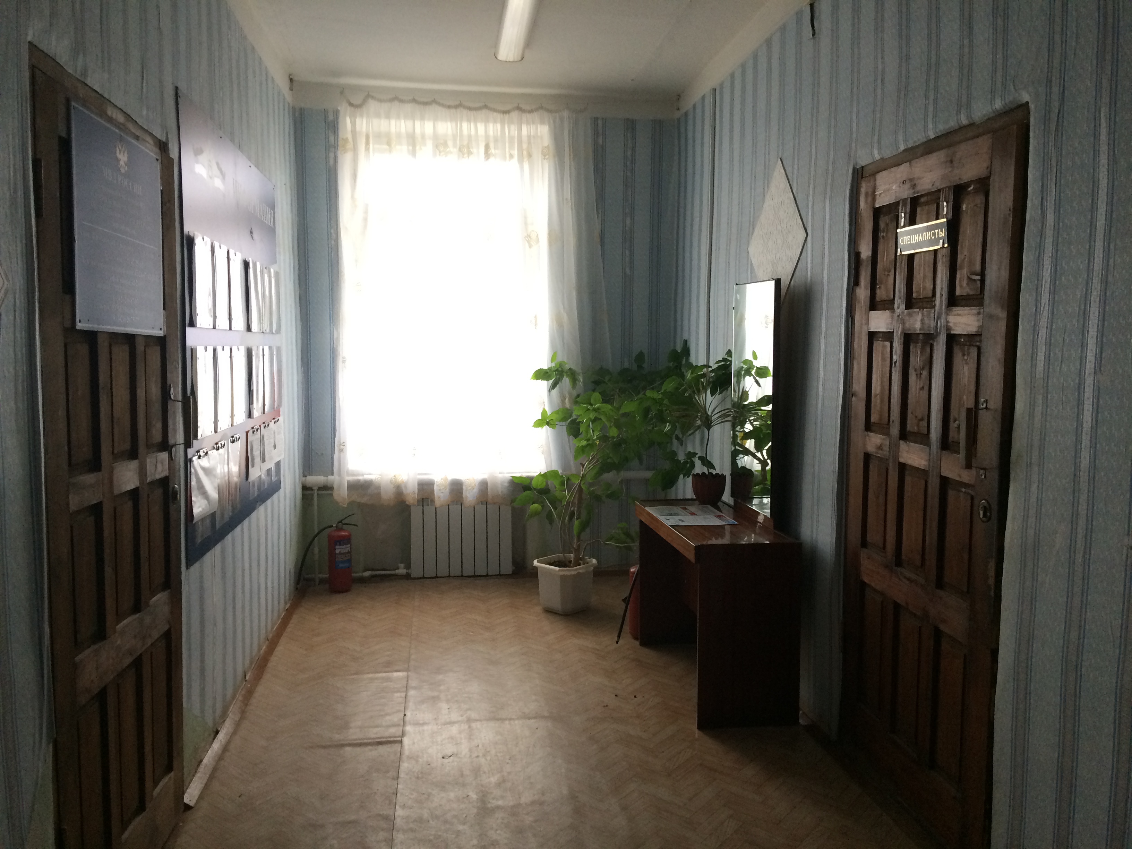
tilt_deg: -4.0
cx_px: 566
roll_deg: +0.0
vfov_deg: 48.2
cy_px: 424
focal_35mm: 29
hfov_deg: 61.7
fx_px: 948
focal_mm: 4.15
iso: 160
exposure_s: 1/33
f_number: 2.2
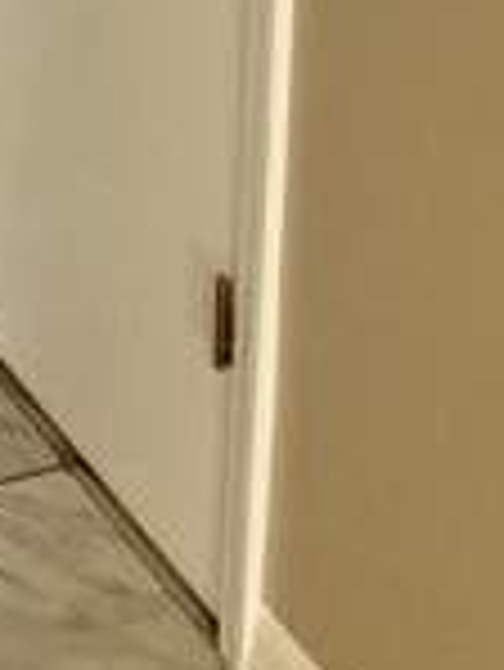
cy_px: -598
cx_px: -248
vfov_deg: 14.2
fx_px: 2326
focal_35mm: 120
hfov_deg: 11.8
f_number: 1.8
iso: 320
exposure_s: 1/60
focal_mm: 3.99
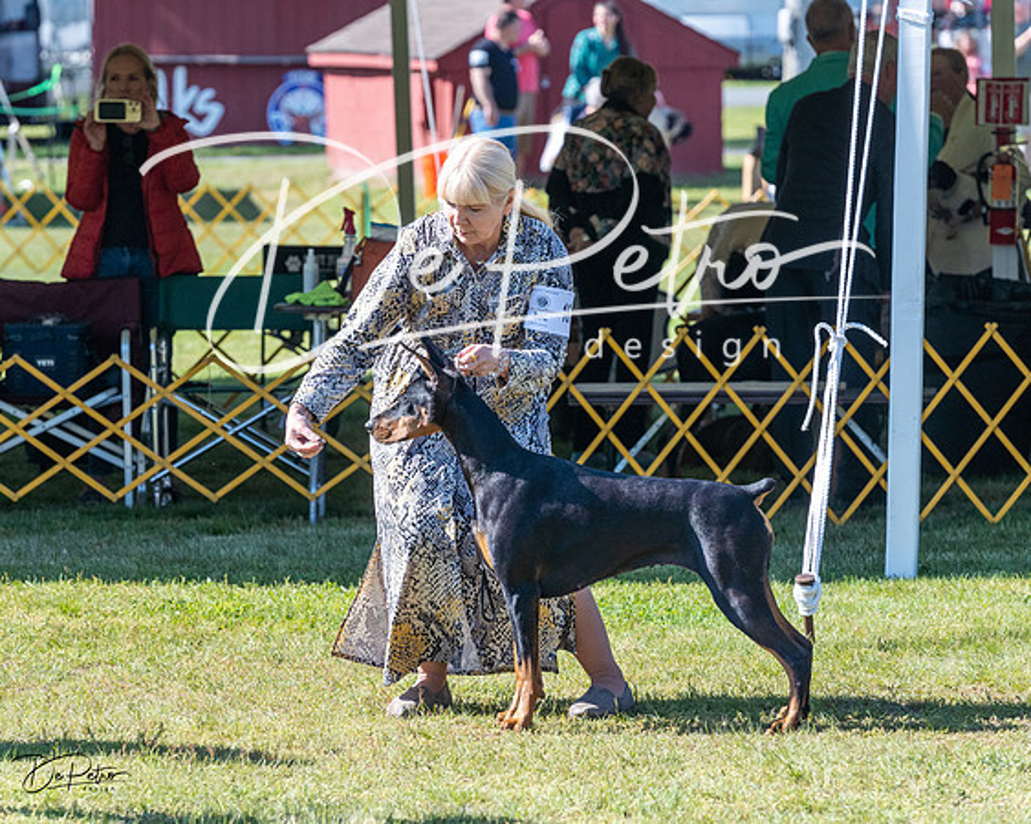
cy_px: 412
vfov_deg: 6.9
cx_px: 516
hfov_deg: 8.6
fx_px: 6870
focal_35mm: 225
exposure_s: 1/2000
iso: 1250
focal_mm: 200
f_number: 6.3
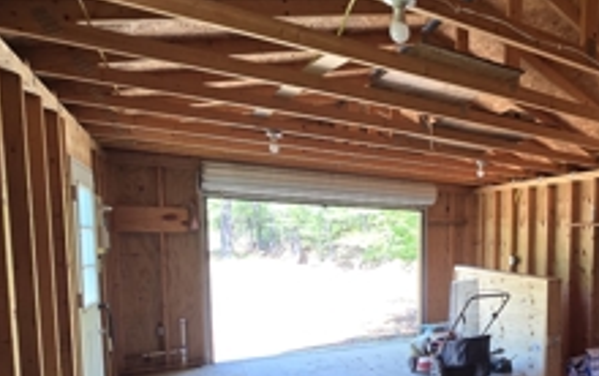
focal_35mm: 25
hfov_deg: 63.2
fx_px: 409
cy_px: 281
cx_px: 515
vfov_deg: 47.6
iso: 125
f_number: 2.2
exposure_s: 1/60
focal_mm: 2.2
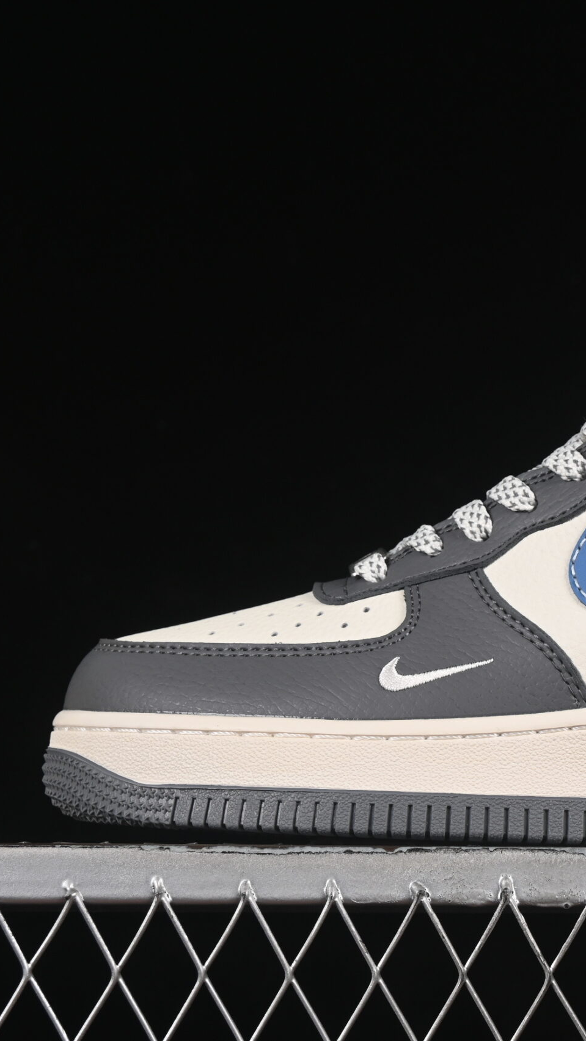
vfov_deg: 18.2
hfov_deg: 10.2
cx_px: 599
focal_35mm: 118
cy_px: 520
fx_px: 3260
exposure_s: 1/80
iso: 160
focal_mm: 50
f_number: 8
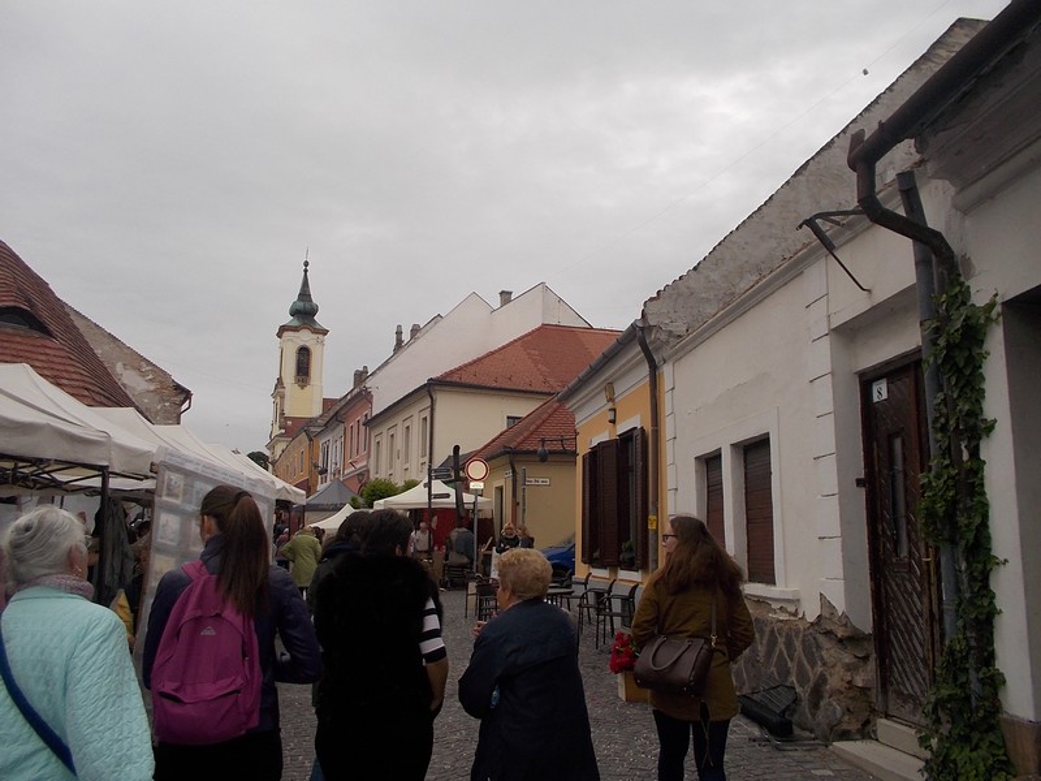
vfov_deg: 48.2
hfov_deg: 61.7
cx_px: 520
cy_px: 390
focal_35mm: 29
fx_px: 872
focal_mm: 4.1
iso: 80
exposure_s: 1/640
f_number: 3.3
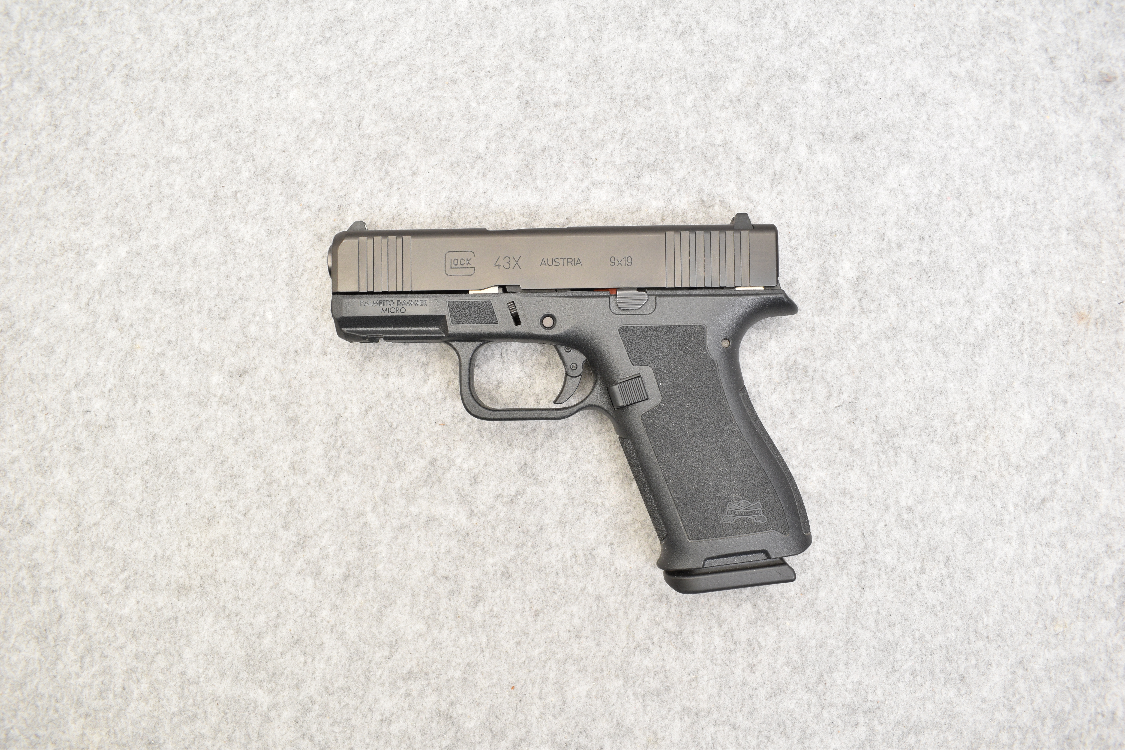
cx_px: 562
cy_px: 375
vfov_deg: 43.6
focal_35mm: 30
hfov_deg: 61.9
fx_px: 937
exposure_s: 1/100
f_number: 5.6
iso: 400
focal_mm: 20
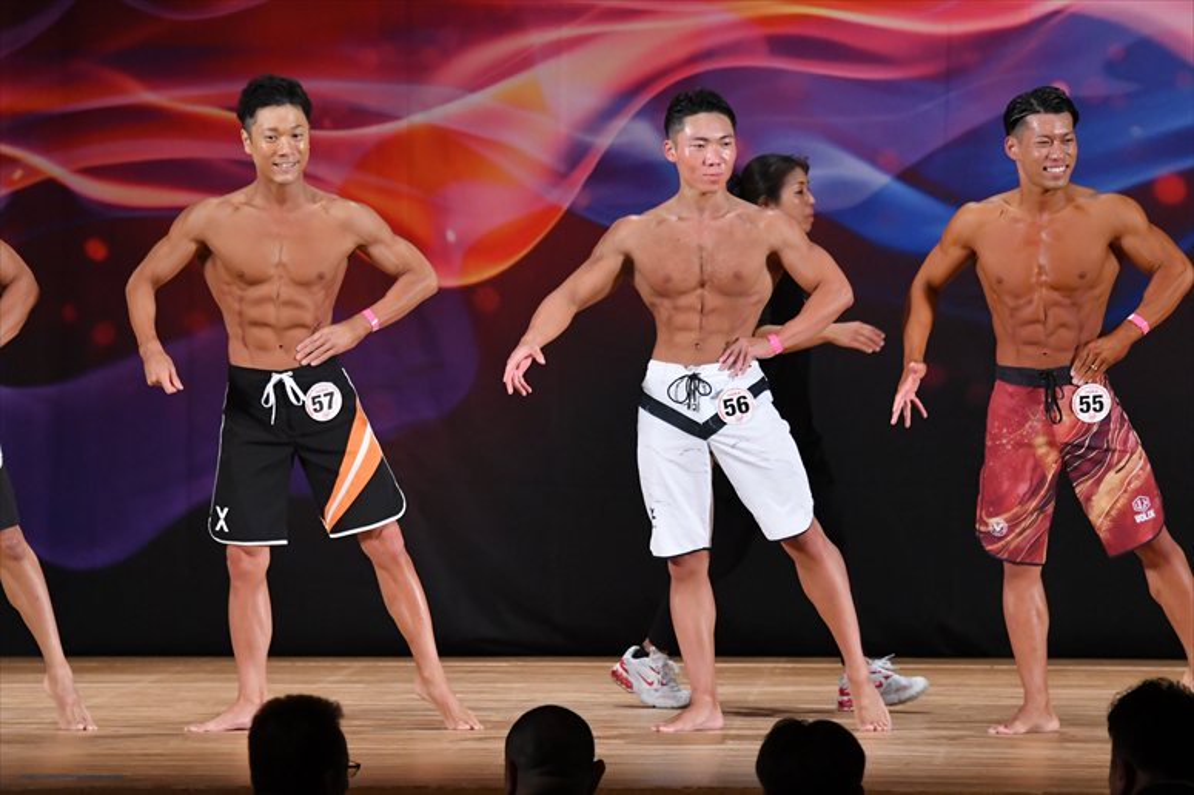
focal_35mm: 240
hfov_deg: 8.6
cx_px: 597
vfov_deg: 5.7
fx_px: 7956
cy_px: 398
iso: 3200
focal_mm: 160
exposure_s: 1/400
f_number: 5.6
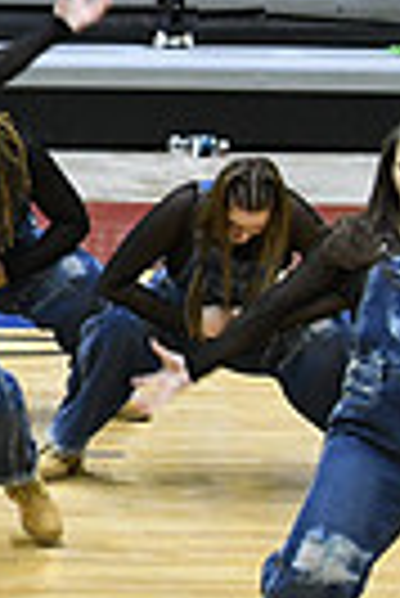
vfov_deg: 4.5
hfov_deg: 3.0
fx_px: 7613
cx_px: -845
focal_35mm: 458
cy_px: 362
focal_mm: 70
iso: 4000
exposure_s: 1/250
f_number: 4
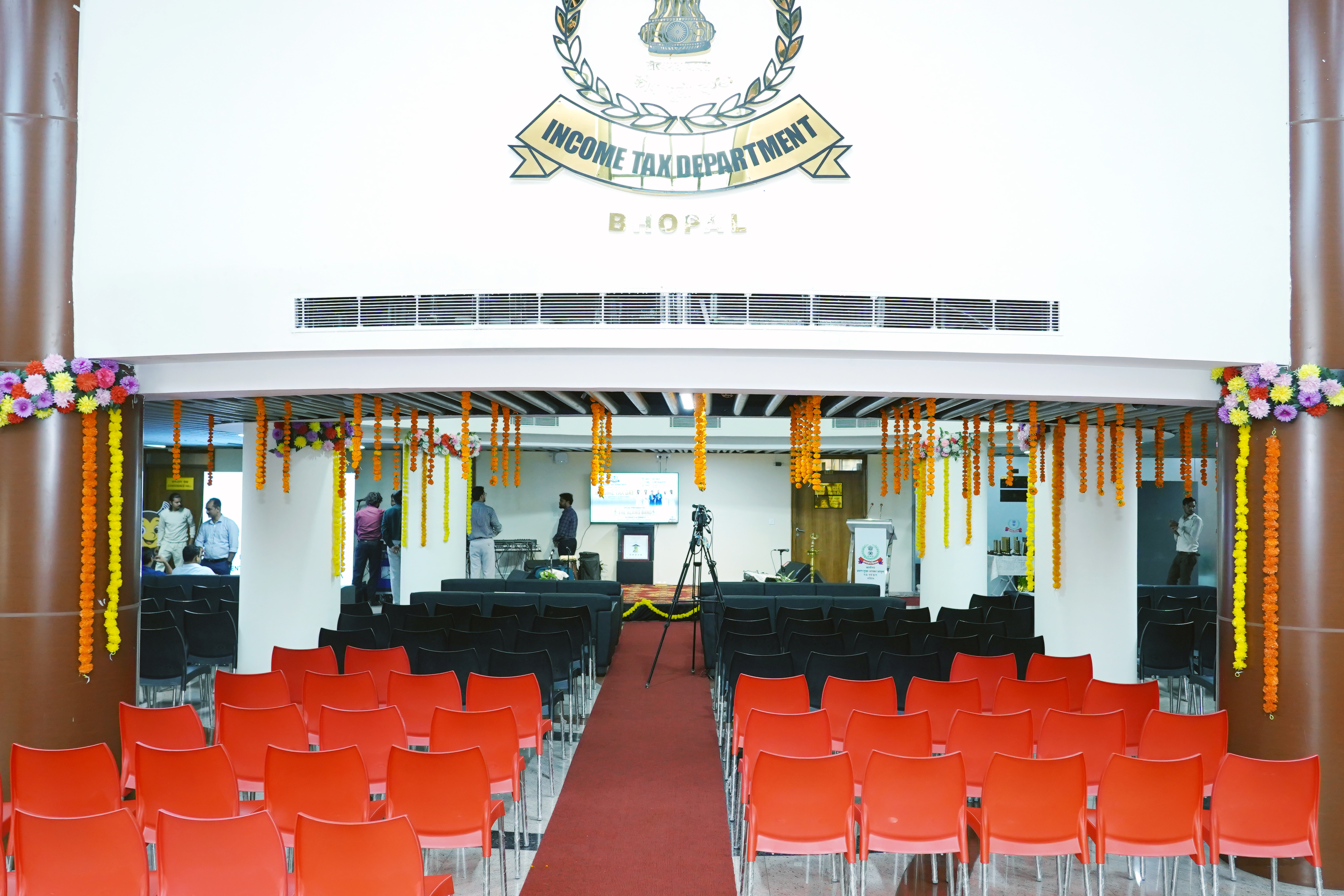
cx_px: 687
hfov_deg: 65.5
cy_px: 386
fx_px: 1045
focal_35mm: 28
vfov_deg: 46.3
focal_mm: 24
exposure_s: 1/160
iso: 1600
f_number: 4
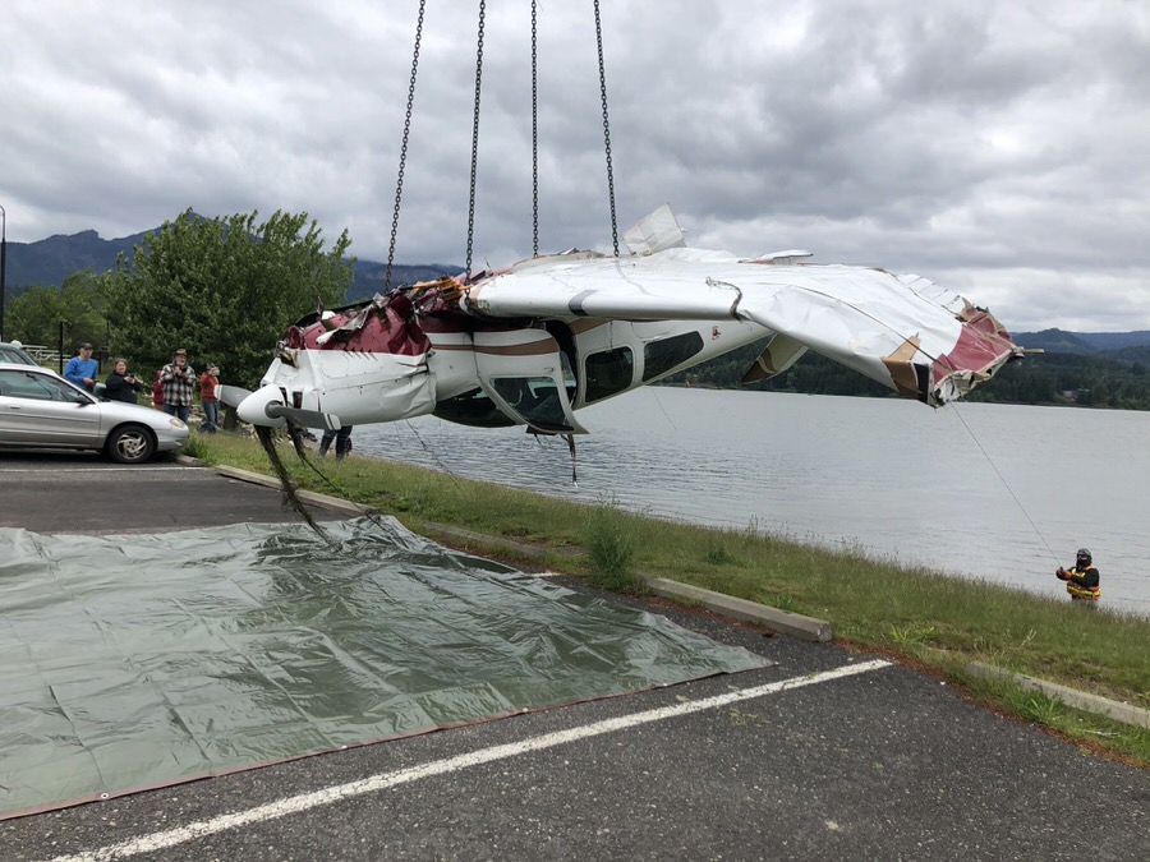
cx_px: 575
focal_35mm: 28
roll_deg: -3.3
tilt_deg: -2.4
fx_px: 930
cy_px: 431
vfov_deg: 49.7
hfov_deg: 63.4
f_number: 1.8
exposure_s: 1/1845
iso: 20
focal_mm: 3.99
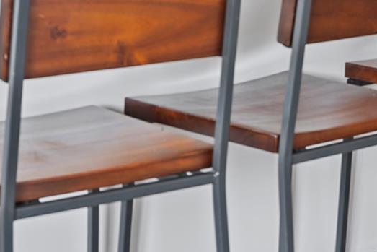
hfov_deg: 14.8
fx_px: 1435
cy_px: -189
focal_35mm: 137
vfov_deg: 9.6
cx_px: 322
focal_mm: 35
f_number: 4
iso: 100
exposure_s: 1/1.67
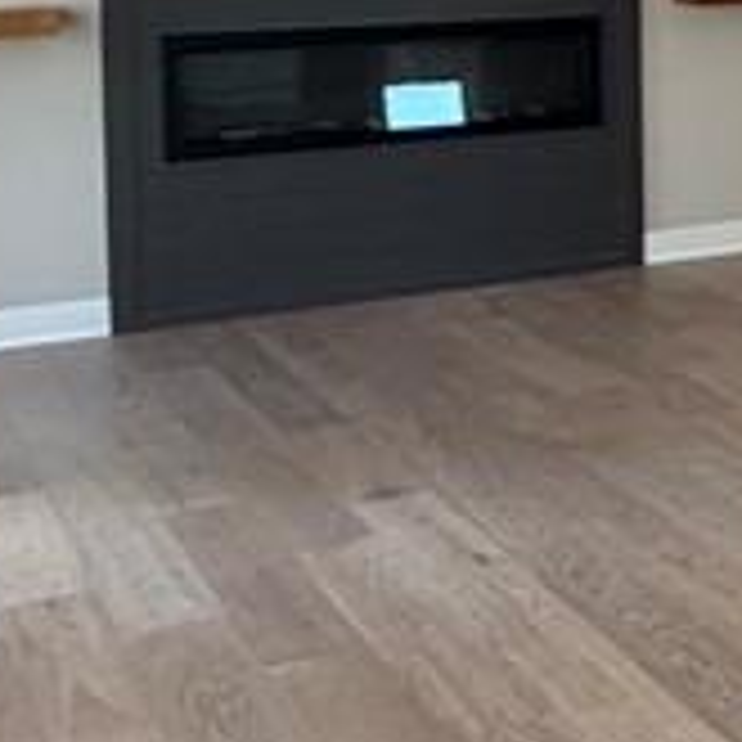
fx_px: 1867
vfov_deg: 21.6
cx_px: 1372
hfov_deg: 17.7
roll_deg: +0.4
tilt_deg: -2.0
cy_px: -22
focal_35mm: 77
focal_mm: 2.22
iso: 250
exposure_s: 1/121
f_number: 2.2
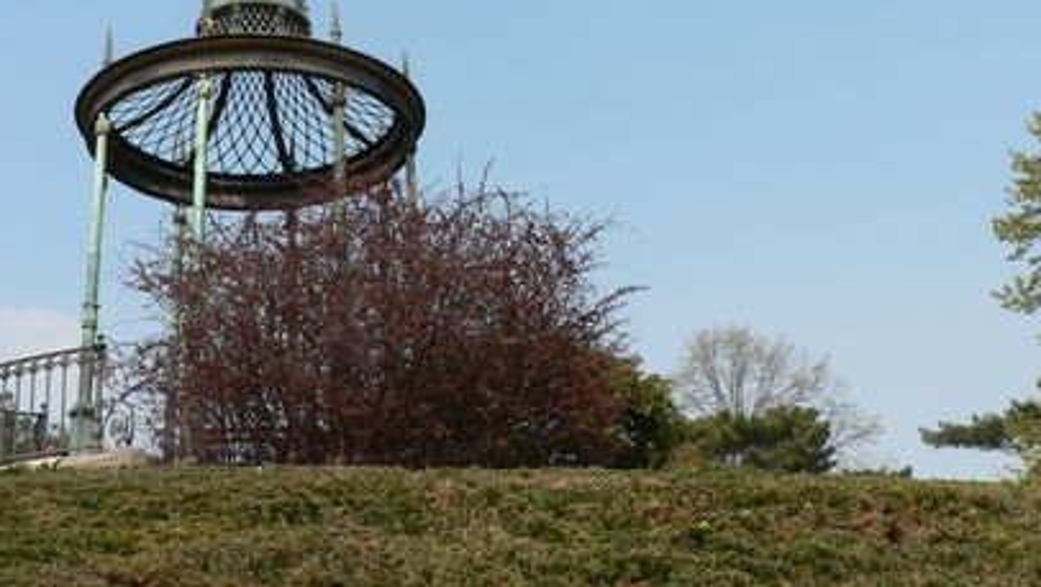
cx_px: 520
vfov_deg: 25.6
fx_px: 1271
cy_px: 120
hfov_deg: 44.6
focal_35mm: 46
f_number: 5.6
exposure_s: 1/320
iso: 64
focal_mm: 6
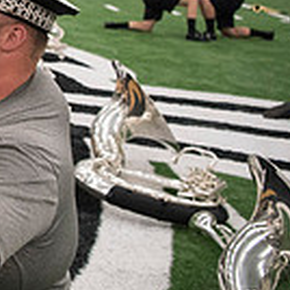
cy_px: -42
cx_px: -279
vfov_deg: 18.8
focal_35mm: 88
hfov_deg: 15.8
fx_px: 834
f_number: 3.2
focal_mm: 24
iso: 3200
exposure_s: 1/320
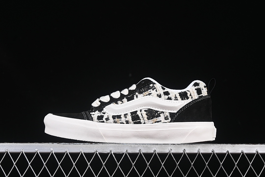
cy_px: 88
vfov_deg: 18.2
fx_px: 552
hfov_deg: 27.0
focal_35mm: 75
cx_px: 132
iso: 160
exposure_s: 1/60
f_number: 6.3
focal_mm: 50
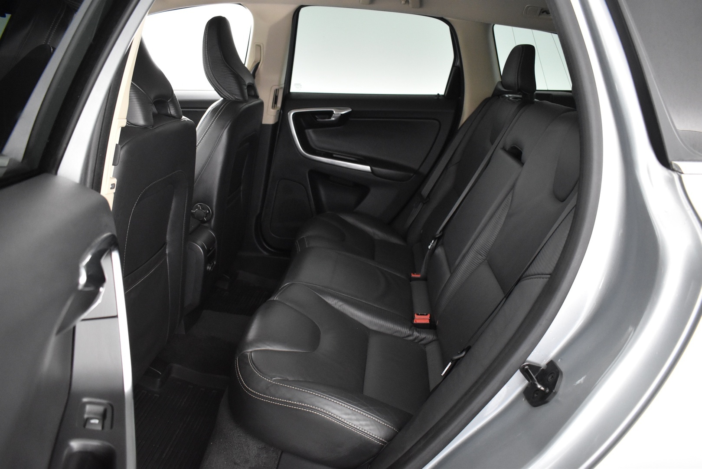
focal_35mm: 27
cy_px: 234
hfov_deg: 67.4
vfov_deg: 47.9
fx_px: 527
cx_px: 351
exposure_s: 1/25
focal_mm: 18
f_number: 3.5
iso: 3200
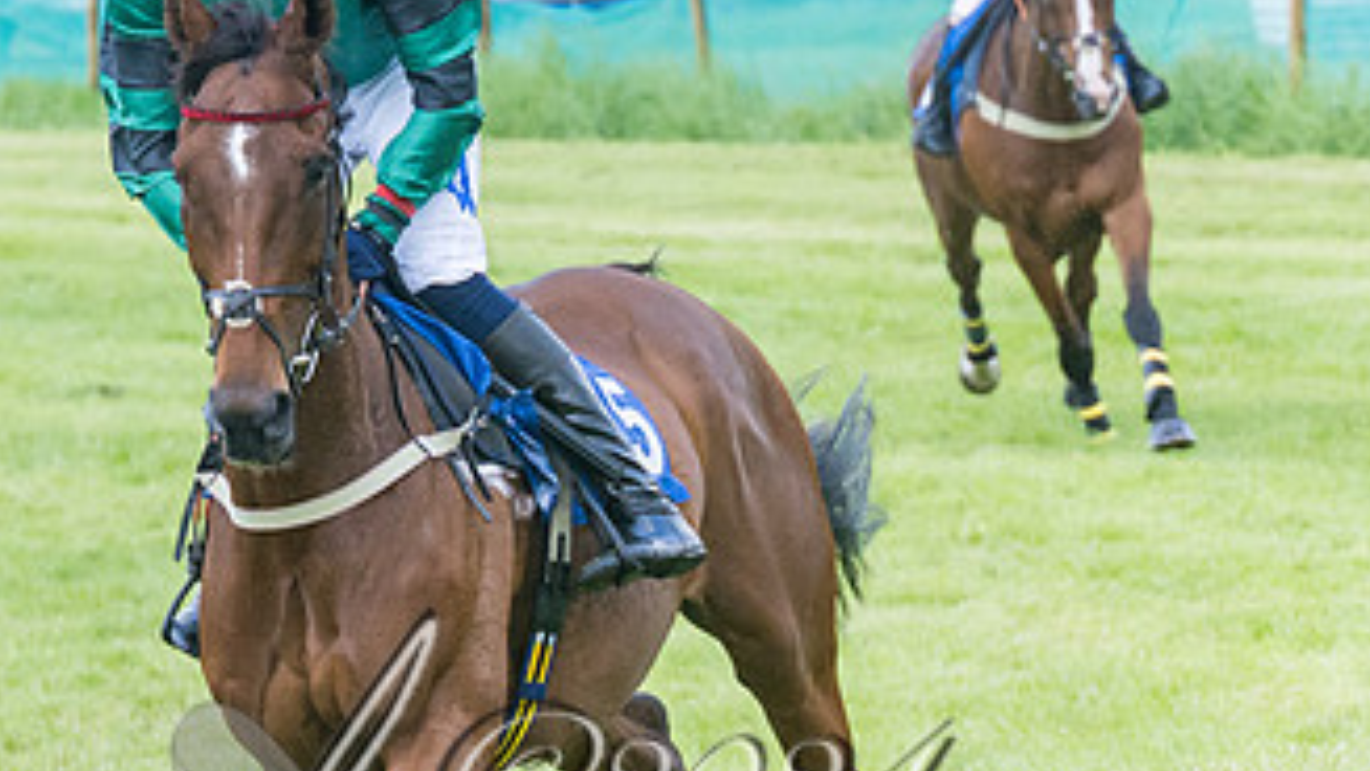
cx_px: -208
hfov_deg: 4.9
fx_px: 15949
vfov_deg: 2.8
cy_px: 634
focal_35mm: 439
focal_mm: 98
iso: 400
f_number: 5
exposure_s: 1/1000
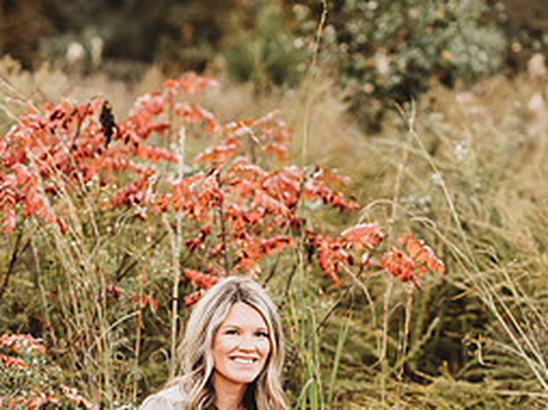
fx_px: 2958
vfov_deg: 7.9
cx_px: 293
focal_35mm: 187
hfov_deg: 10.6
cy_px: 340
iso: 200
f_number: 2.2
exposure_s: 1/320
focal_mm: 85
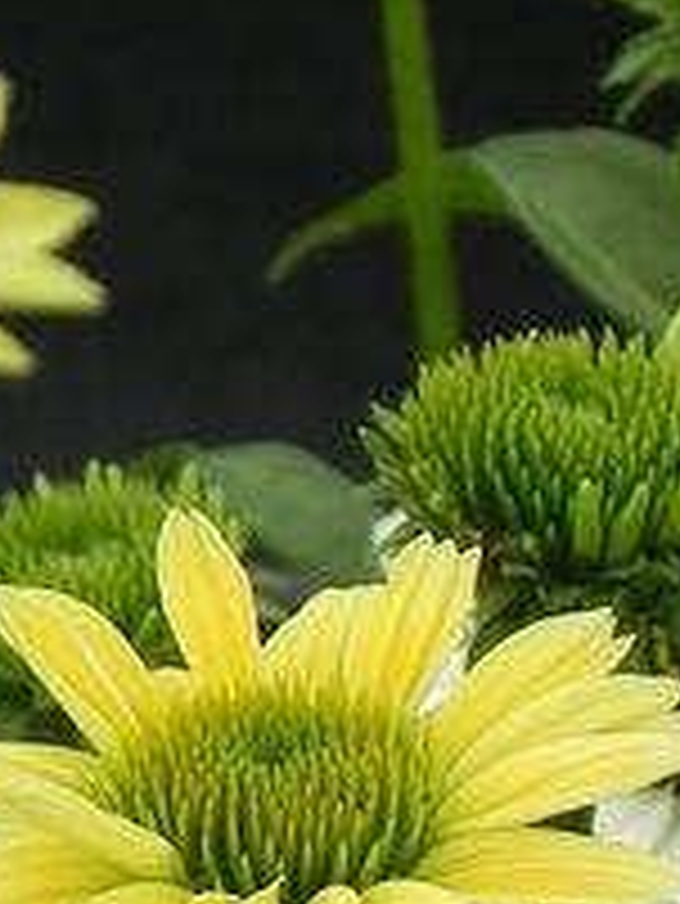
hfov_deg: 2.0
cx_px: -369
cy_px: 382
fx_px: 19152
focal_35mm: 732
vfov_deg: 2.7
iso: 160
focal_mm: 32.7
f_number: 5
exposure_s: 1/500
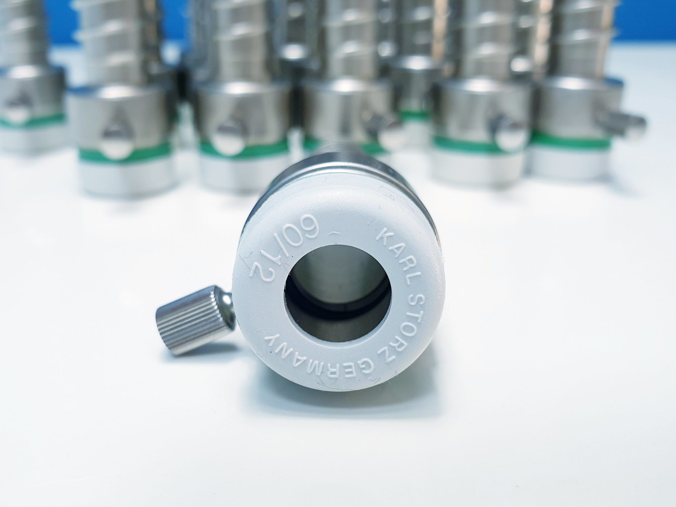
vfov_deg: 42.8
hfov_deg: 55.2
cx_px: 299
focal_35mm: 33
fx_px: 644
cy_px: 301
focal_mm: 4.3
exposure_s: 1/50
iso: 100
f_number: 2.4
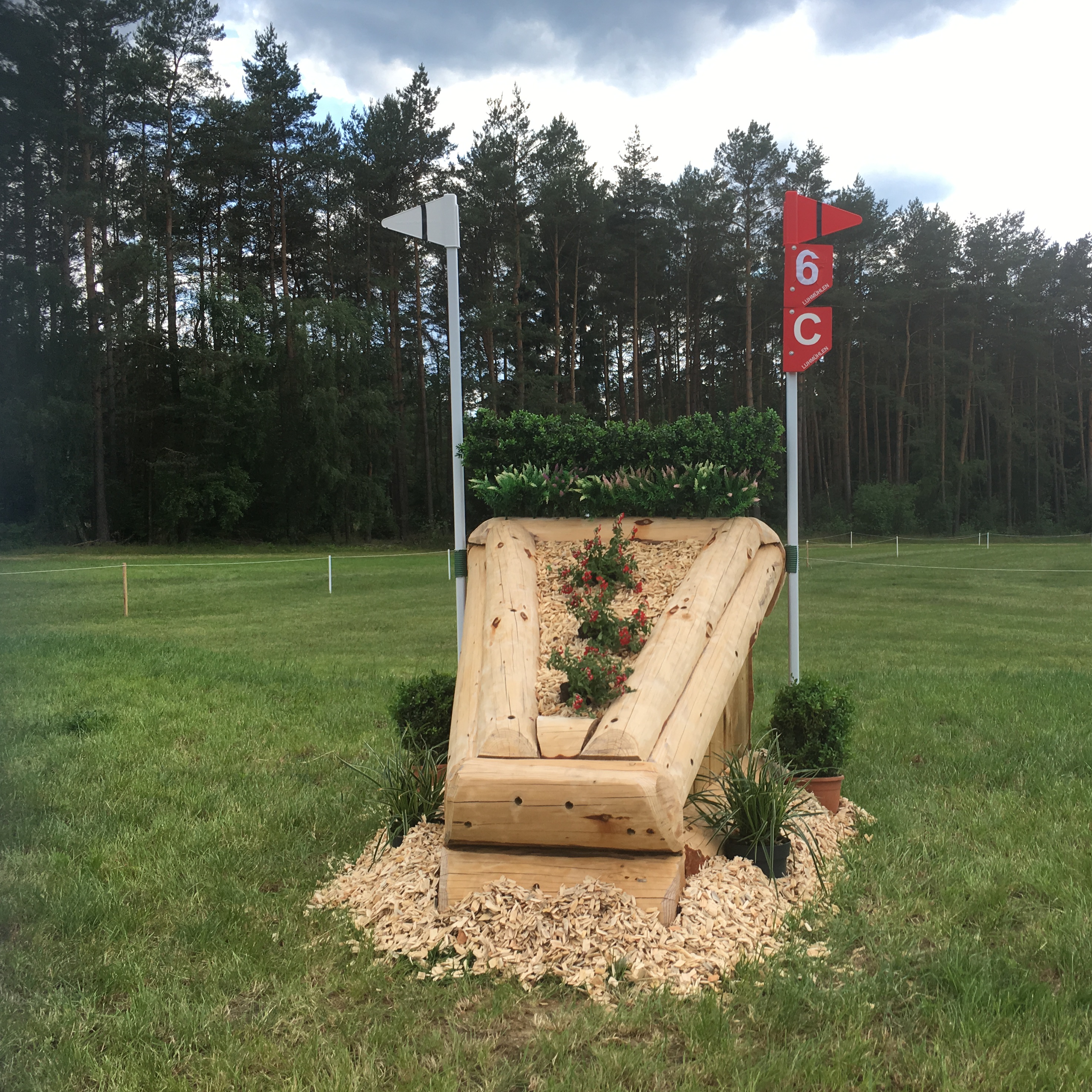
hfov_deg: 46.9
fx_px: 1249
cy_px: 548
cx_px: 657
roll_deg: -0.8
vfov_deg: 47.2
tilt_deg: -3.3
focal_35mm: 35
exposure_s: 1/569
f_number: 2.2
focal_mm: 4.15
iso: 25
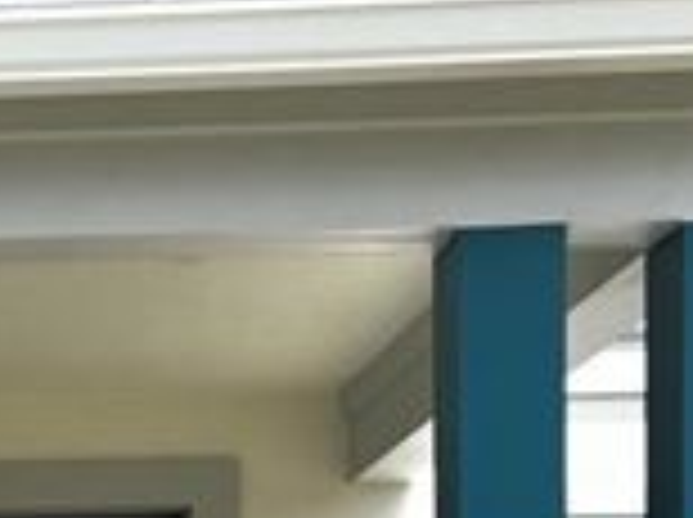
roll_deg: +0.4
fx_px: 2379
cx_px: -538
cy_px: 892
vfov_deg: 11.6
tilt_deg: +0.8
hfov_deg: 14.6
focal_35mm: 119
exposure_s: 1/2994
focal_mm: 5.7
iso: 50
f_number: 1.5
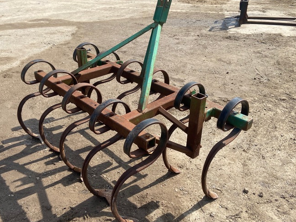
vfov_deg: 44.2
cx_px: 143
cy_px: 108
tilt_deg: -28.8
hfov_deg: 56.8
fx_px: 274
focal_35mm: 32
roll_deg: -2.1
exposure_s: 1/2183
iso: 32
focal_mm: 4.25
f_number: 1.8
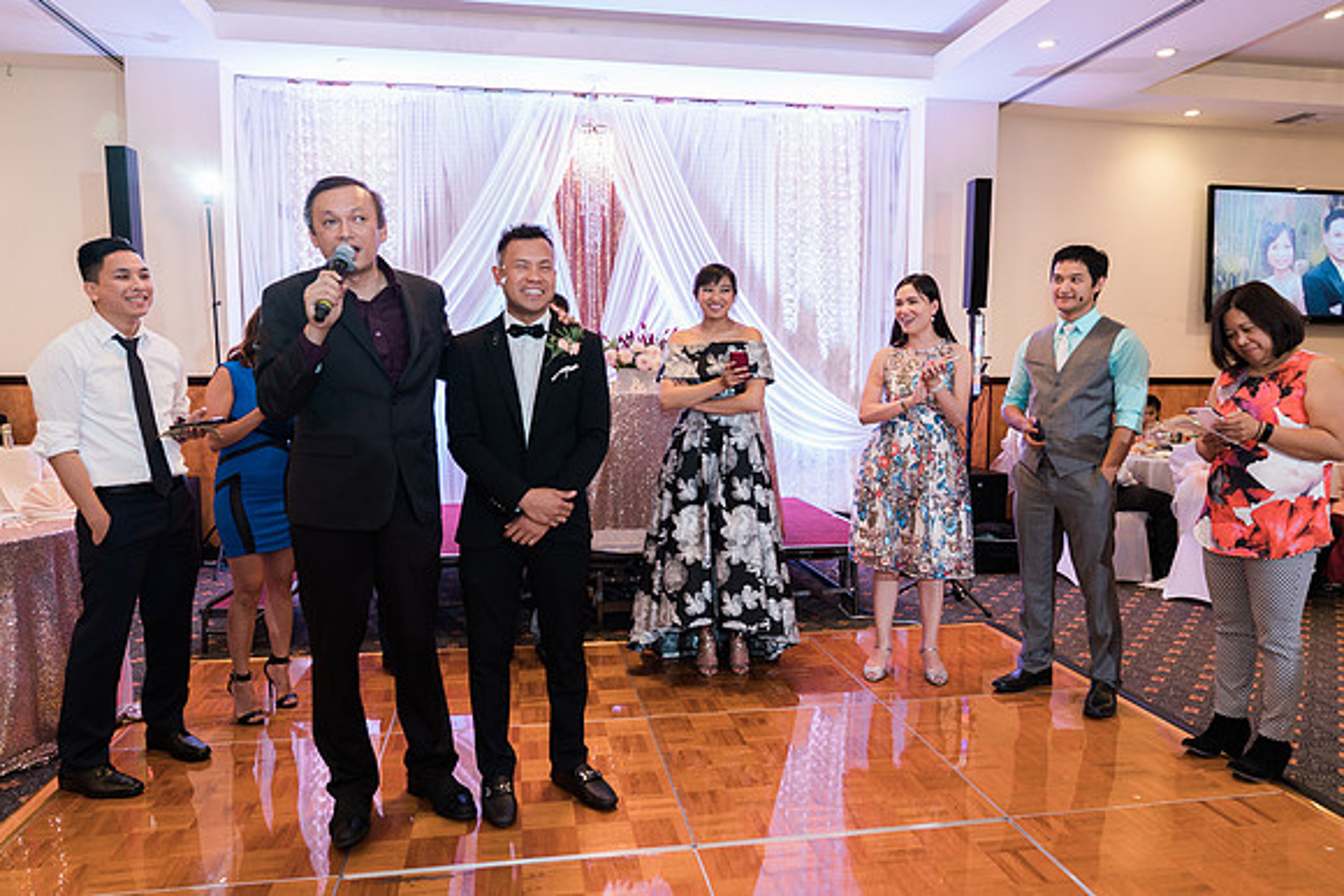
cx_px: 672
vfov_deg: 53.2
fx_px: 896
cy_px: 448
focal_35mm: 24
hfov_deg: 73.7
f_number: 2.8
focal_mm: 24
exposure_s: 1/125
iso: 1000
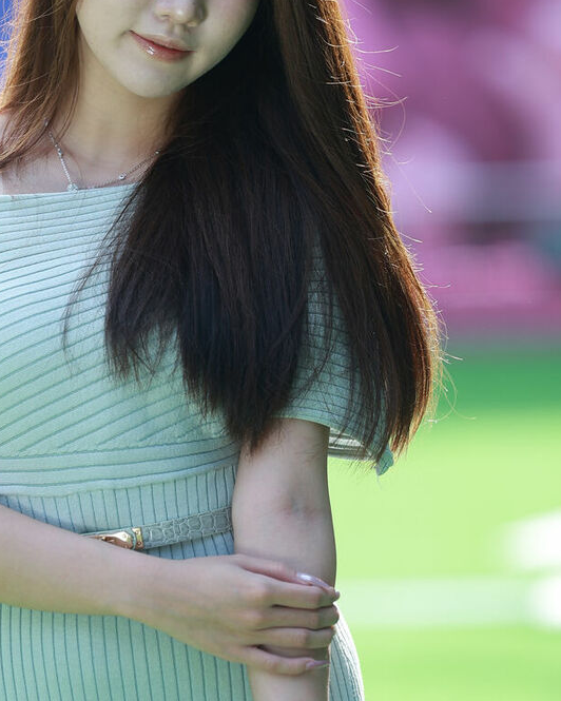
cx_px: 159
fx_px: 8115
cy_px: 402
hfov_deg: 4.0
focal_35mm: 391
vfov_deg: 4.9
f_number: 2.8
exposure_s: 1/400
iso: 100
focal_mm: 177
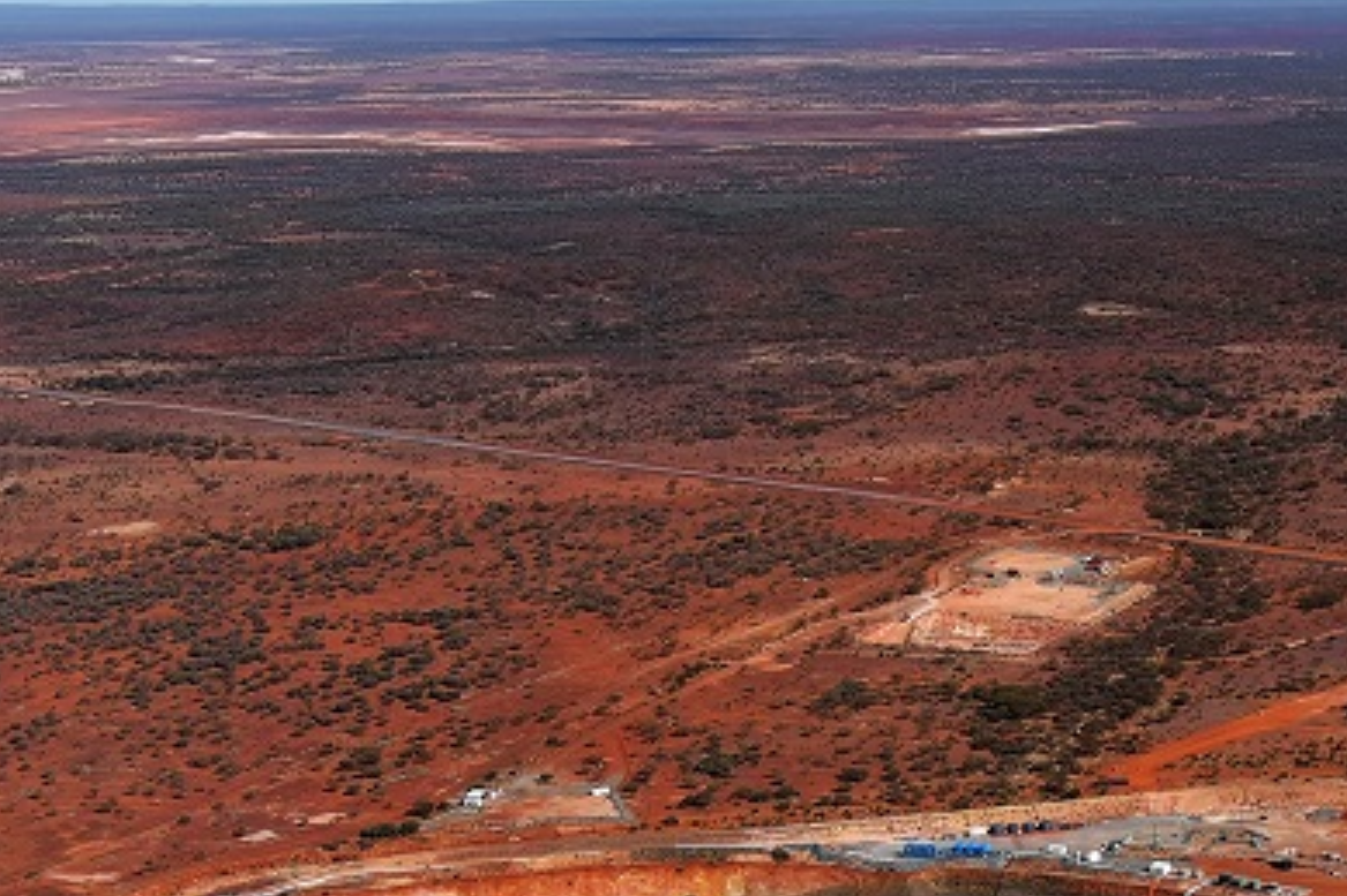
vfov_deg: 16.8
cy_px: 834
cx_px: 1406
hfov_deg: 24.0
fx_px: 2992
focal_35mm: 80
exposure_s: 1/1000
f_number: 4.5
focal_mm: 10.57
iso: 100
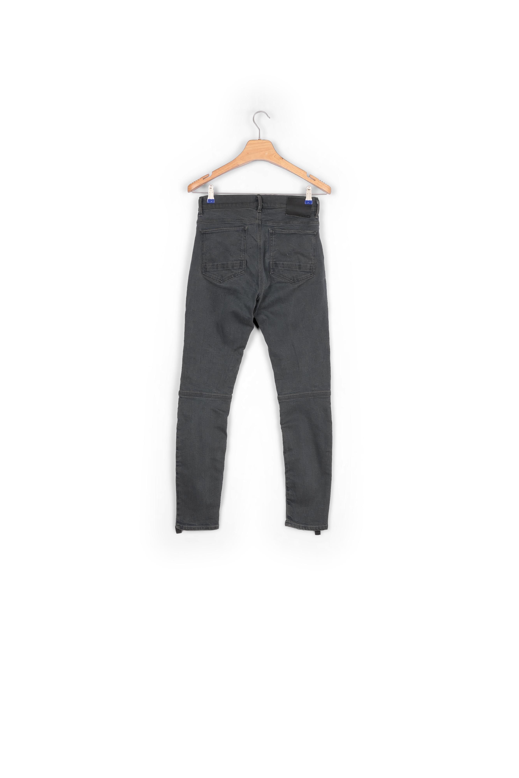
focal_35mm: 38
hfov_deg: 35.0
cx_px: 260
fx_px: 822
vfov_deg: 50.7
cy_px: 389
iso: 100
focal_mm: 38
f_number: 11
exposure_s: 1/125
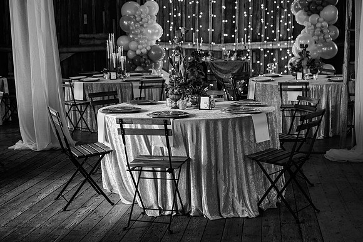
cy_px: 121
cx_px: 182
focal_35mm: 52
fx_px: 529
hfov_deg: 37.9
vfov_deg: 25.7
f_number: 4.5
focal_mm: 52
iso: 320
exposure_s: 1/200
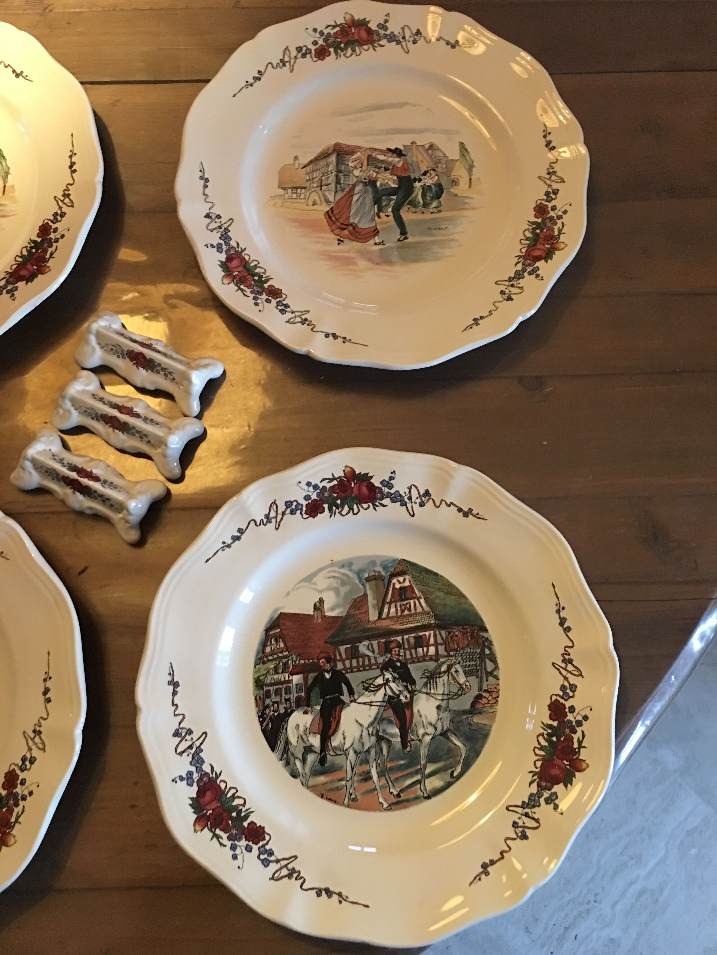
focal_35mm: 29
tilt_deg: -76.4
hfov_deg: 48.2
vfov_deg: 61.7
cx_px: 358
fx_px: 801
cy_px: 478
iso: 100
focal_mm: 4.15
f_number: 2.2
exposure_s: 1/4
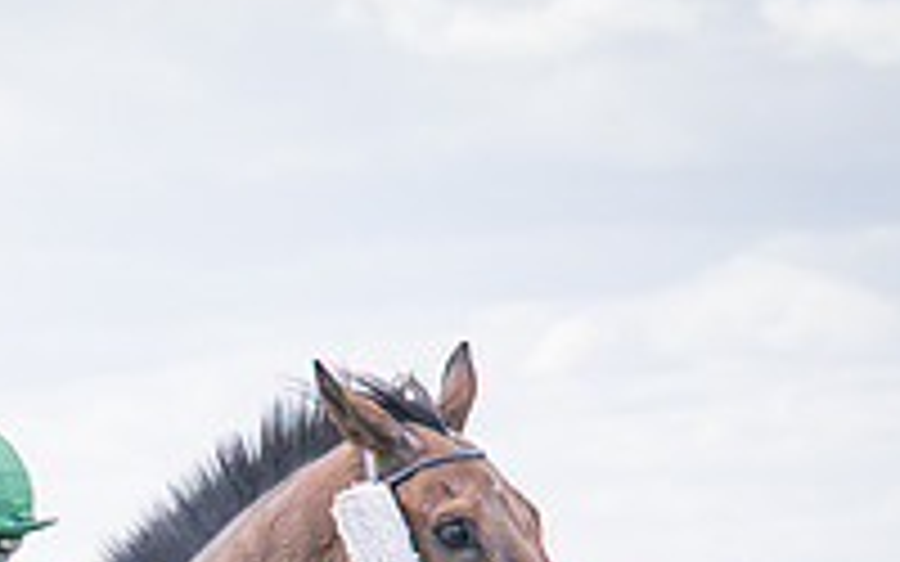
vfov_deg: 3.5
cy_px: 950
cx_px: -196
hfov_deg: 5.6
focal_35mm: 371
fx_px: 9100
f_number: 4
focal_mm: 70
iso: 400
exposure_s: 1/1250
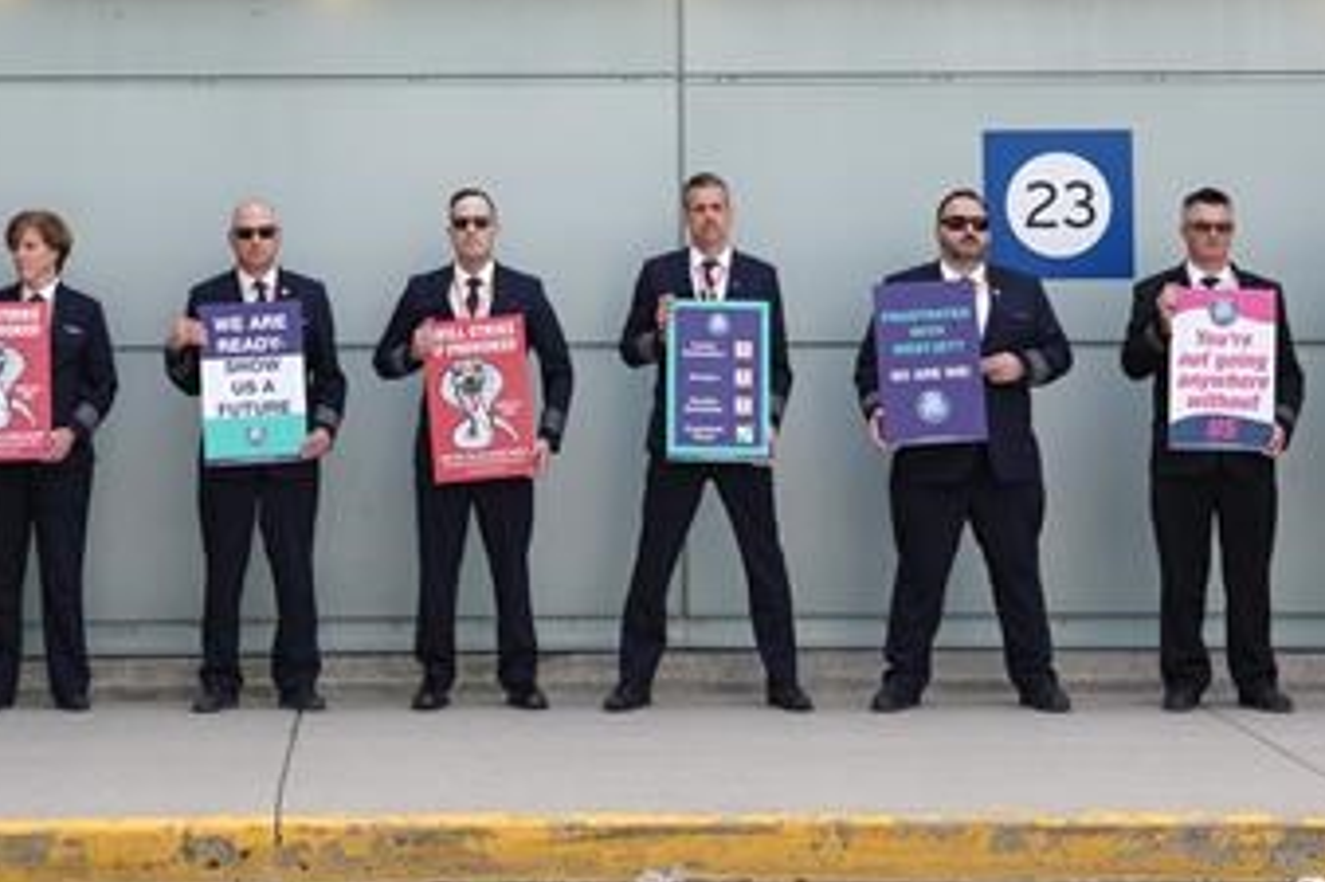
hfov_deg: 16.9
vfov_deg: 11.2
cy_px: 84
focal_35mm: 121
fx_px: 4451
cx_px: 553
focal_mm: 63
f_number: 5
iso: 400
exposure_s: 1/640
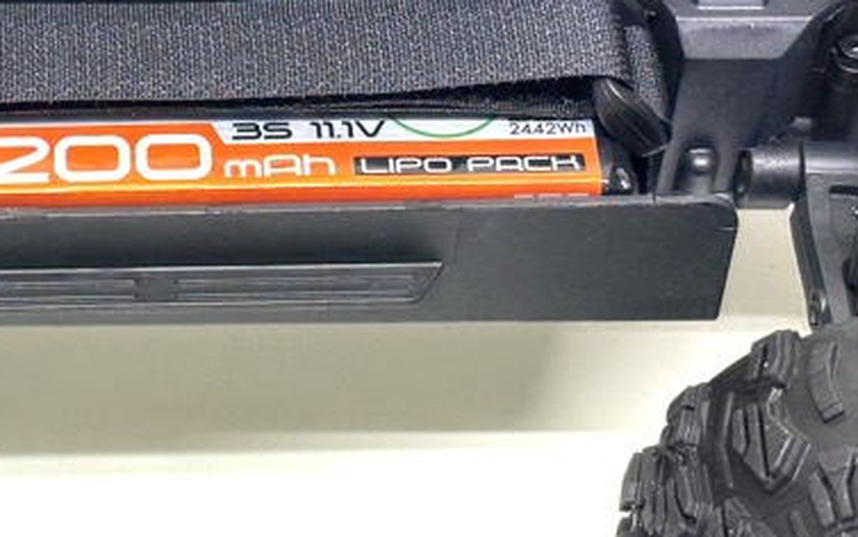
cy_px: 162
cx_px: 150
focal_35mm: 117
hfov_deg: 17.6
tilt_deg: -49.8
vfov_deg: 11.2
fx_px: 2737
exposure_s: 1/50
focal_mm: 5.96
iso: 50
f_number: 1.6
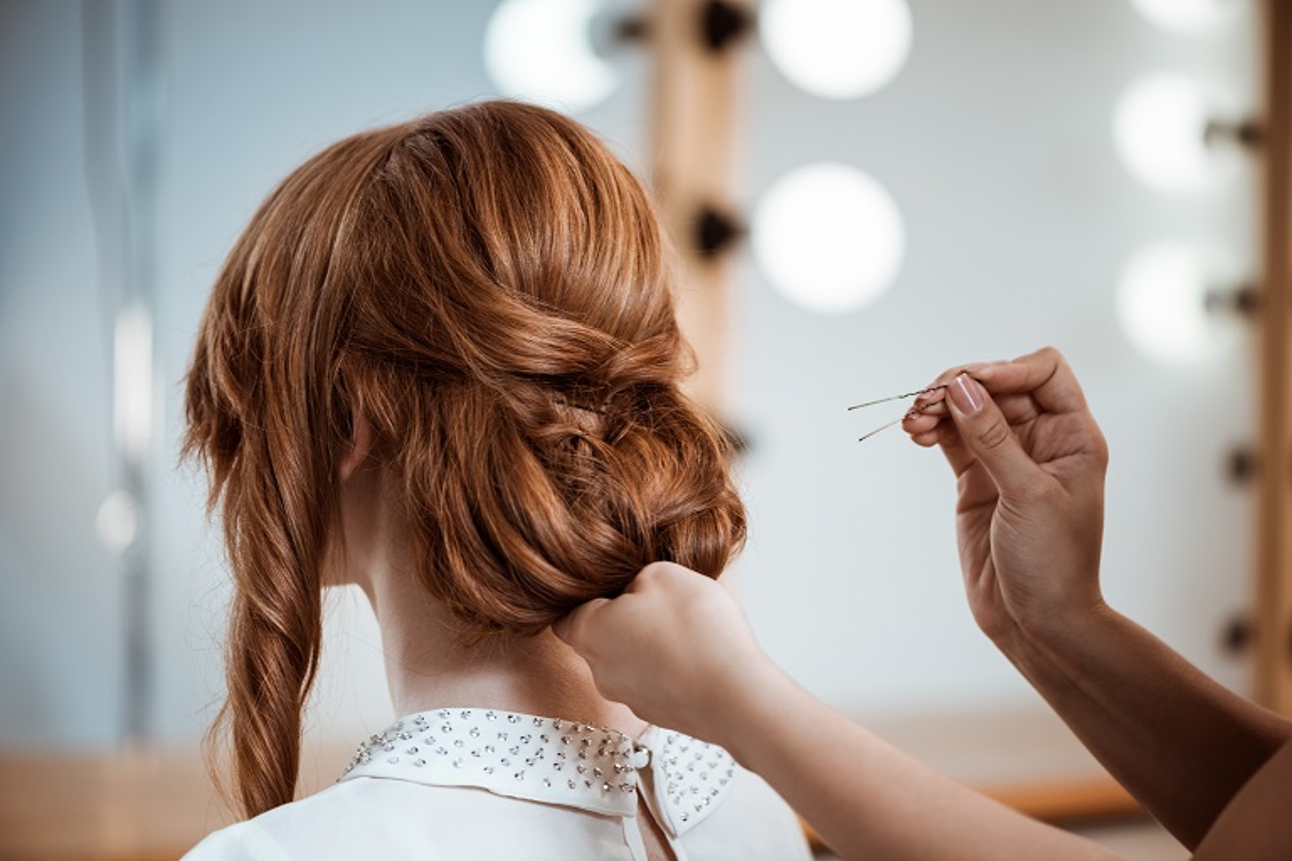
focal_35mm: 105
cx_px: 646
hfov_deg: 19.5
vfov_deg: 13.0
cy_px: 430
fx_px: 3768
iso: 125
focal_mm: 105
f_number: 3
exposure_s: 1/200
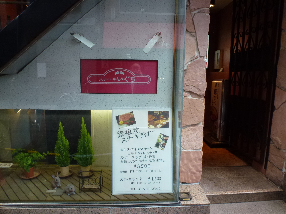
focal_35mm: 24
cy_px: 107
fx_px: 198
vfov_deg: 56.8
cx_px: 143
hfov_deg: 71.6
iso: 250
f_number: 3.3
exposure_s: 1/60
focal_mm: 4.3
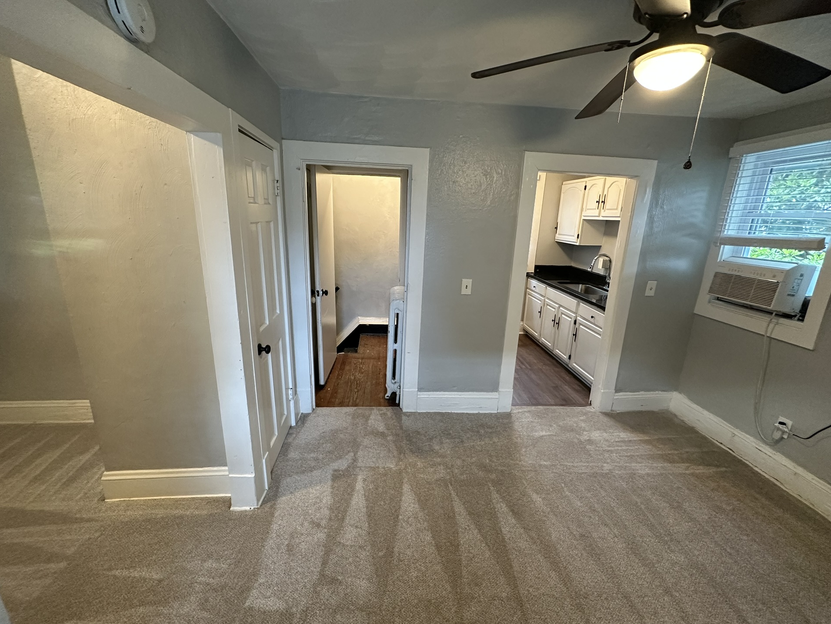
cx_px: 414
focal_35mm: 15
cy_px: 319
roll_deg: -2.1
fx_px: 360
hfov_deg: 98.2
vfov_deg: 81.8
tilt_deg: -16.1
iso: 320
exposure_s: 1/60
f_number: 2.2
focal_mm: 2.22
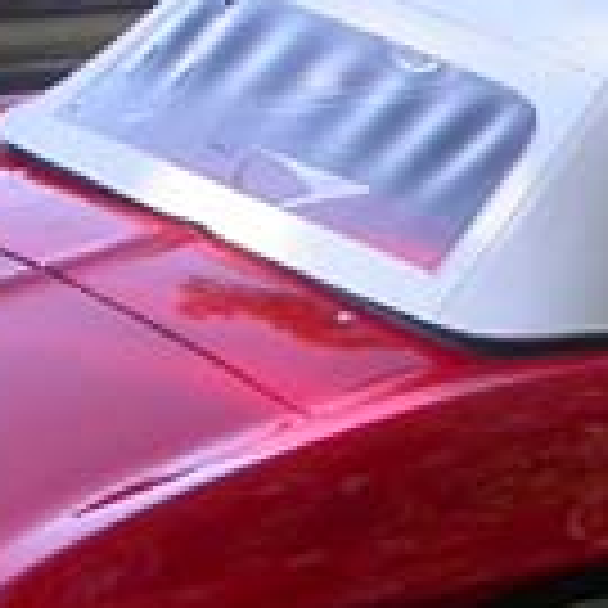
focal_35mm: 199
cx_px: 585
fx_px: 3954
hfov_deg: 8.7
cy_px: 486
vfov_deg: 8.8
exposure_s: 1/127
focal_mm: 7.85
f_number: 4.7
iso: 100
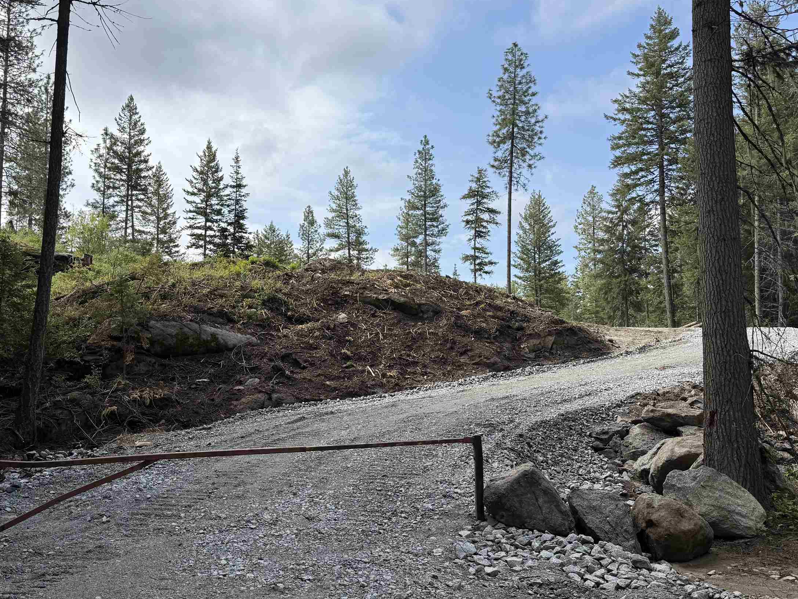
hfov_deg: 53.7
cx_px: 329
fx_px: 784
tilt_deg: +4.8
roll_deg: -0.9
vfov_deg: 41.8
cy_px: 305
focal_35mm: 34
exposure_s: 1/3584
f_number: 1.78
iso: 80
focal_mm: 6.76
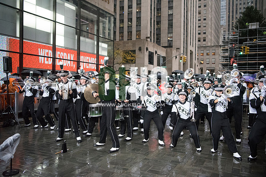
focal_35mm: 32
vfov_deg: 41.1
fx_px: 236
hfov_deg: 58.7
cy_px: 88
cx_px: 133
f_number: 2.8
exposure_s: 1/2500
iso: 10000
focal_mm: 32
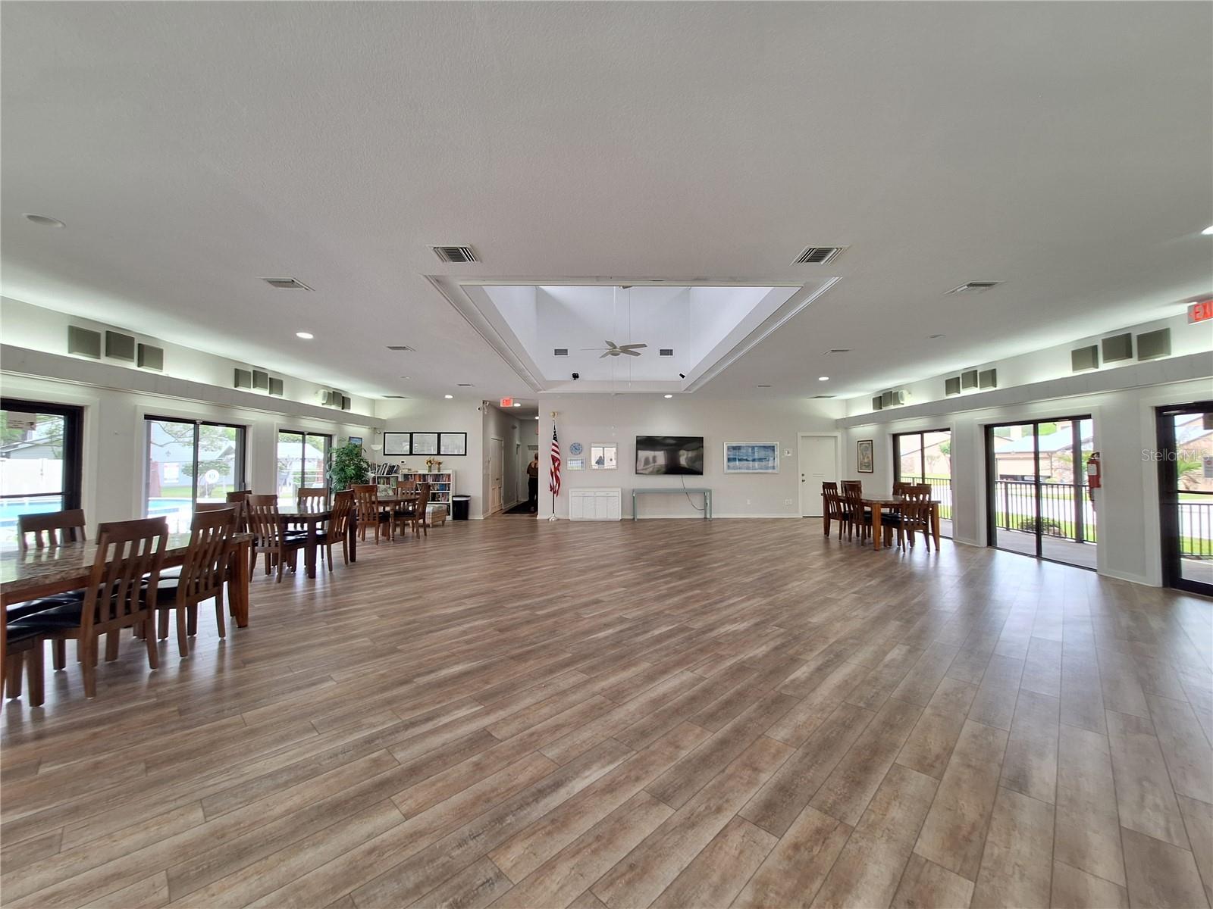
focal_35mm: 13
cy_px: 454
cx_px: 606
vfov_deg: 89.9
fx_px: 456
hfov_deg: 106.2
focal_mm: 1.74
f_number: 2.2
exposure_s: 1/40
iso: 64
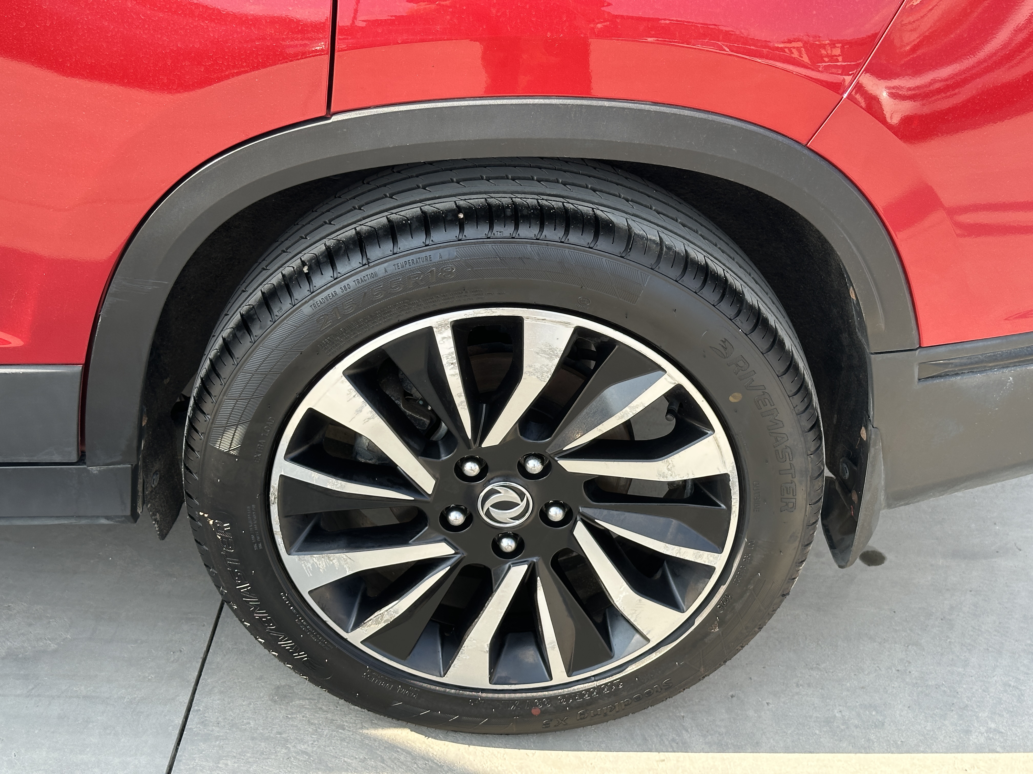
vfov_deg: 30.3
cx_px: 516
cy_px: 387
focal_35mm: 48
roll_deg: -1.7
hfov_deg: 39.7
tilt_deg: -31.4
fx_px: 1432
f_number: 1.78
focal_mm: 6.86
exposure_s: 1/460
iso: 64
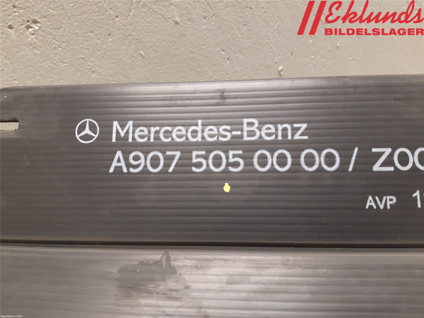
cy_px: 159
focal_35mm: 26
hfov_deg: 67.3
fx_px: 318
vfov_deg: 53.1
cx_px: 212
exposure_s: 1/50
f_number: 1.7
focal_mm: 3.93
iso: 320
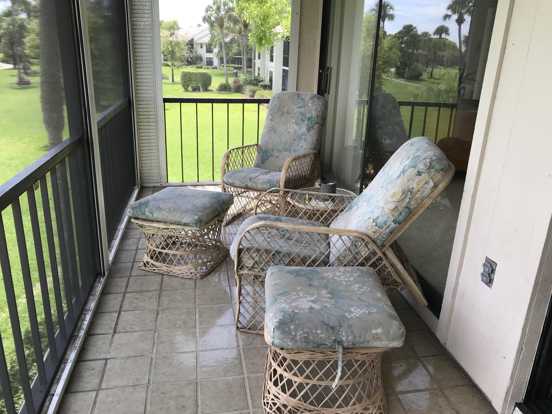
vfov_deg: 49.7
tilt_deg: -20.0
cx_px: 276
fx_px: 446
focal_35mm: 28
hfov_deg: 63.4
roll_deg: -1.0
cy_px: 207
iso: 20
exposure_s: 1/371
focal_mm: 3.99
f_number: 1.8
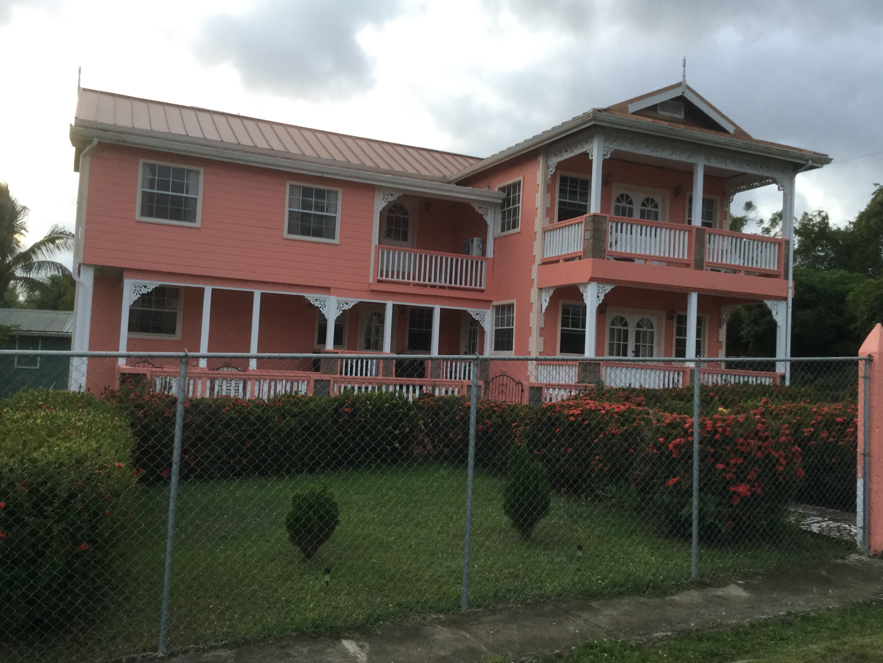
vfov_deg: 44.2
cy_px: 326
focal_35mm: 32
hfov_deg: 56.8
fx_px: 816
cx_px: 455
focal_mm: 3.3
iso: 32
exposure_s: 1/33
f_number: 2.4
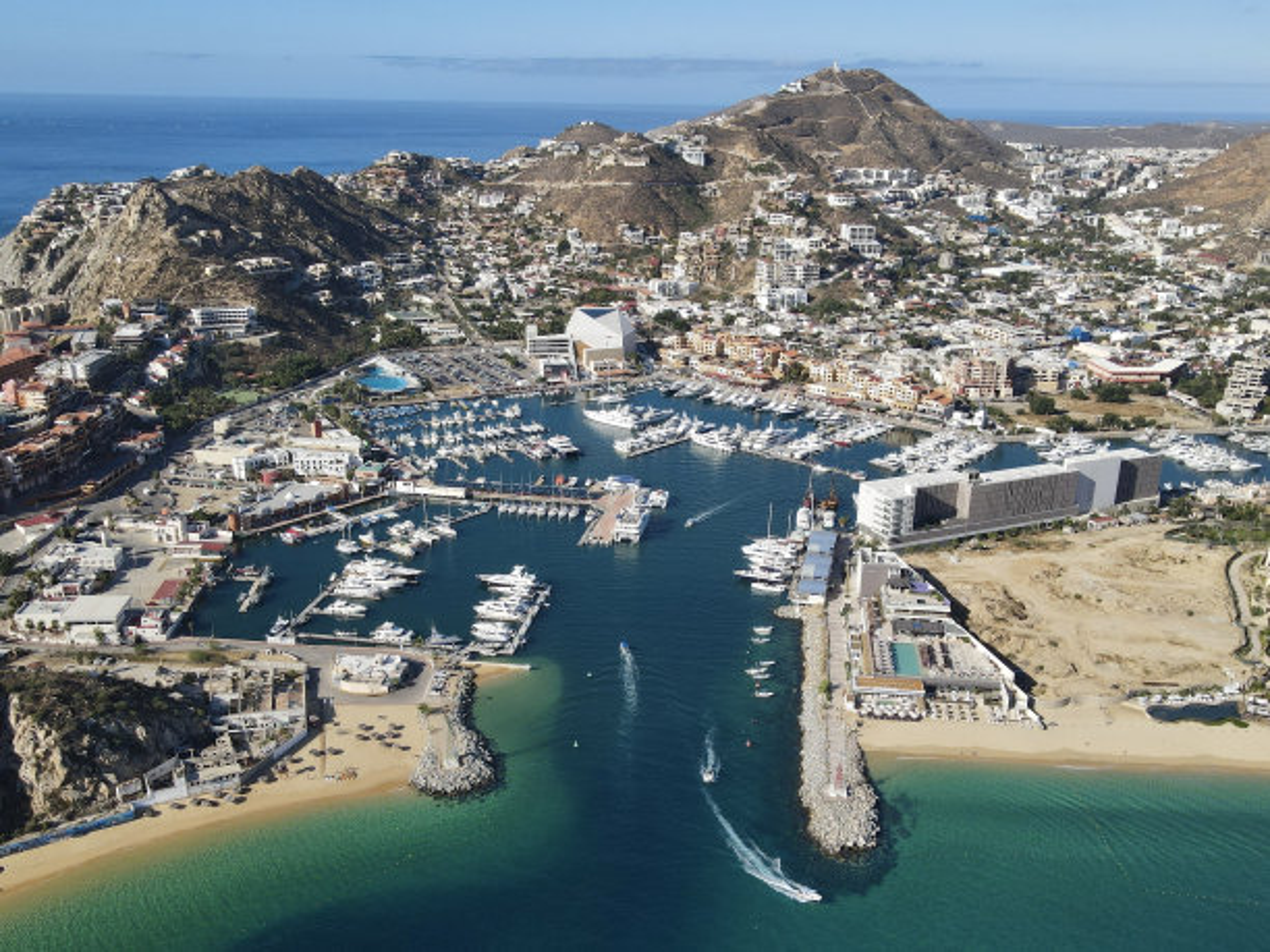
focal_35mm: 24
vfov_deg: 56.8
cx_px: 635
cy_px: 476
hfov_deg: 71.6
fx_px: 881
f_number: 2.8
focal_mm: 4.5
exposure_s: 1/1000
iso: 100
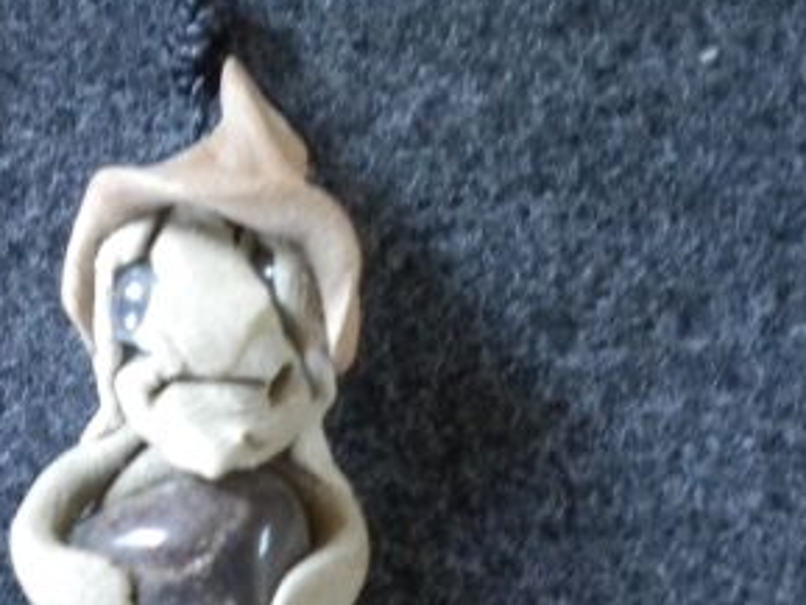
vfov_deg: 17.3
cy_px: 432
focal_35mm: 85
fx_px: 1980
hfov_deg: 22.8
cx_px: 226
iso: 400
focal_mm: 7.4
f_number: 3.5
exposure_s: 1/23.1
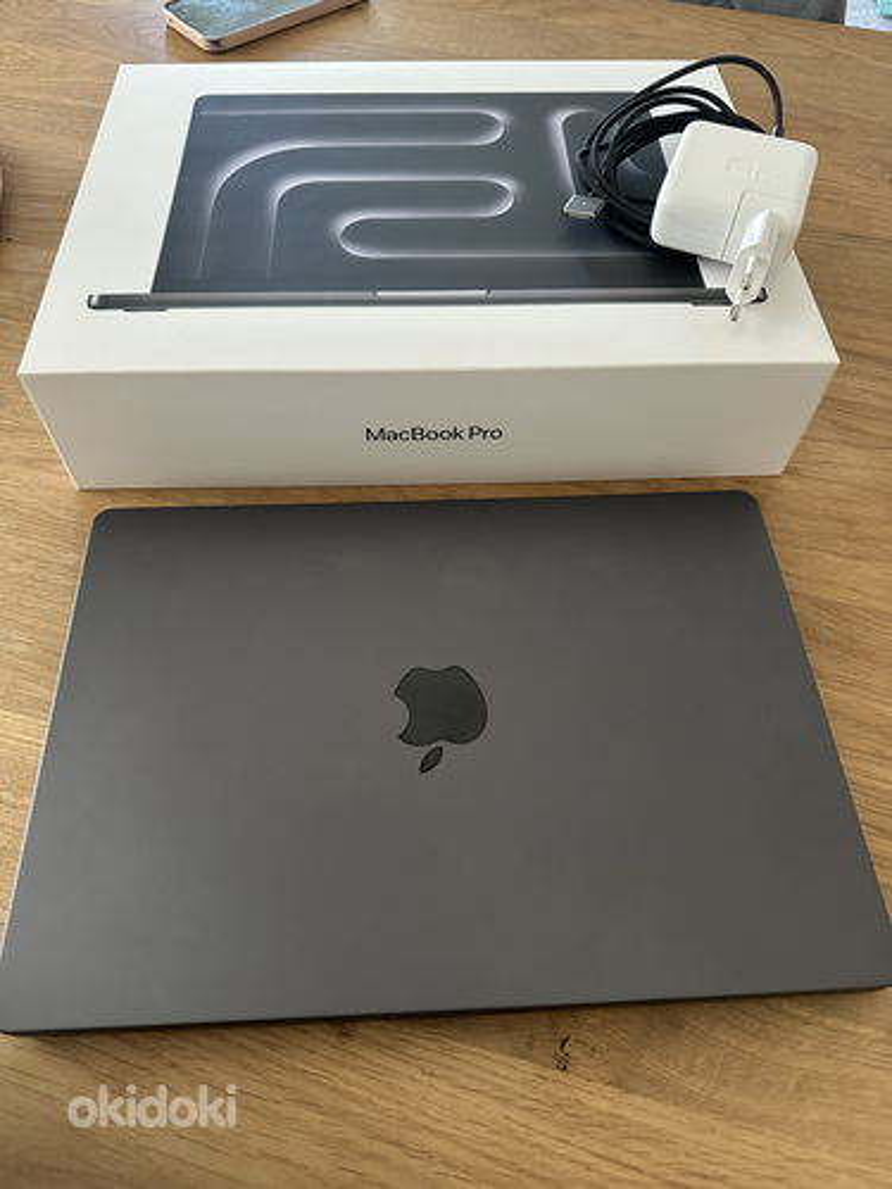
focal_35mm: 24
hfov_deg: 56.8
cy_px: 594
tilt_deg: -56.9
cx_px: 446
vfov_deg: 71.6
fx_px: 825
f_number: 1.78
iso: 400
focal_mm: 6.86
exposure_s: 1/60
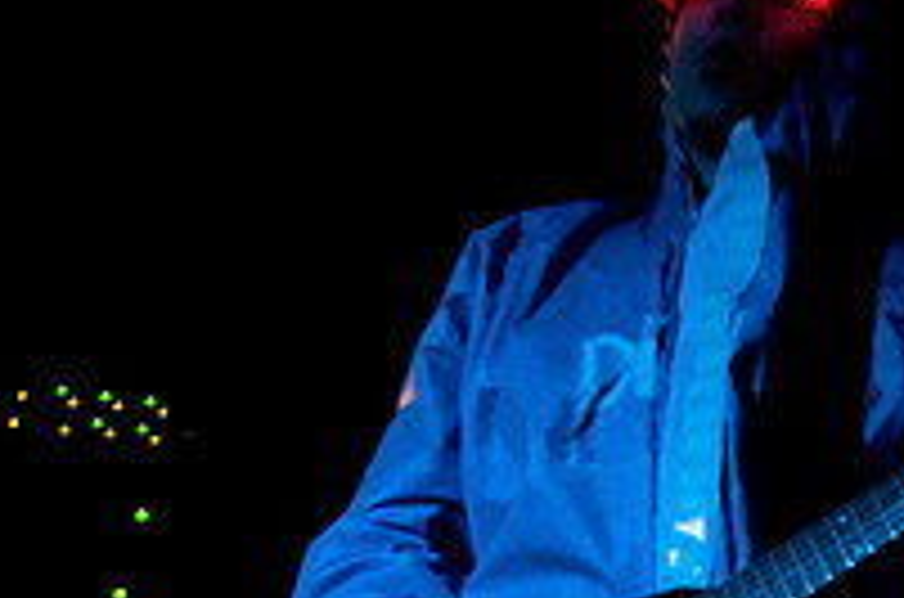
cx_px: 36
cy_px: 214
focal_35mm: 130
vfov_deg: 10.5
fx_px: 3257
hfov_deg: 15.6
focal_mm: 30
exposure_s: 1/40
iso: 1250
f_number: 1.8
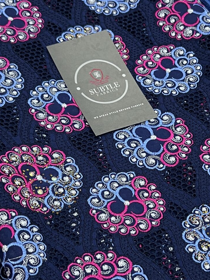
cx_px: 104
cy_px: 186
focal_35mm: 69
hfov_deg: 21.3
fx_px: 558
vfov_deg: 28.0
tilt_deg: -57.3
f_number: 1.5
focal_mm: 5.7
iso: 160
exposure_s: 1/50
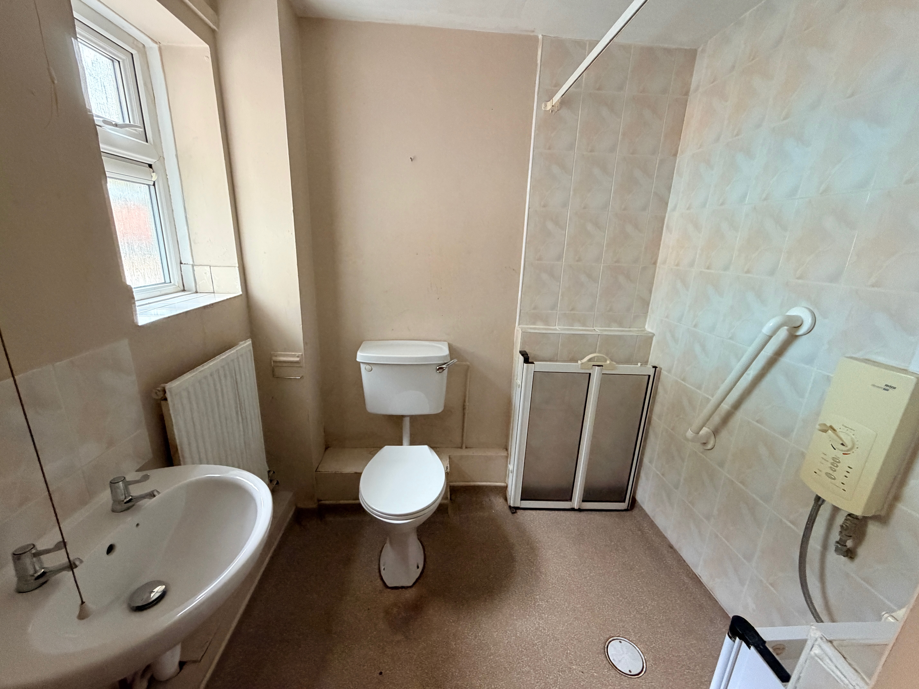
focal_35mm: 14
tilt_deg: -15.6
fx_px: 372
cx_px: 460
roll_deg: -2.4
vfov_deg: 85.7
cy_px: 344
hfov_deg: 102.1
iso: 500
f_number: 2.2
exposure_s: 1/60
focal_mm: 2.22
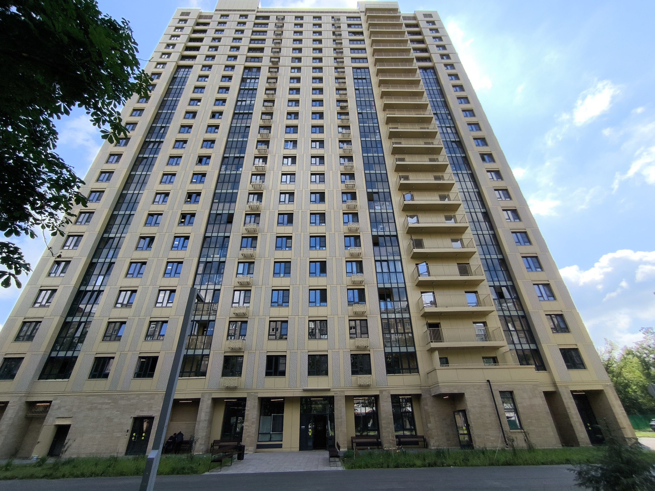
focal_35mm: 16
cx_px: 328
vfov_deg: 78.1
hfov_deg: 94.5
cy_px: 246
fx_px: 303
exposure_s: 1/1565
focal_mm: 1.65
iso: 50
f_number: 2.2
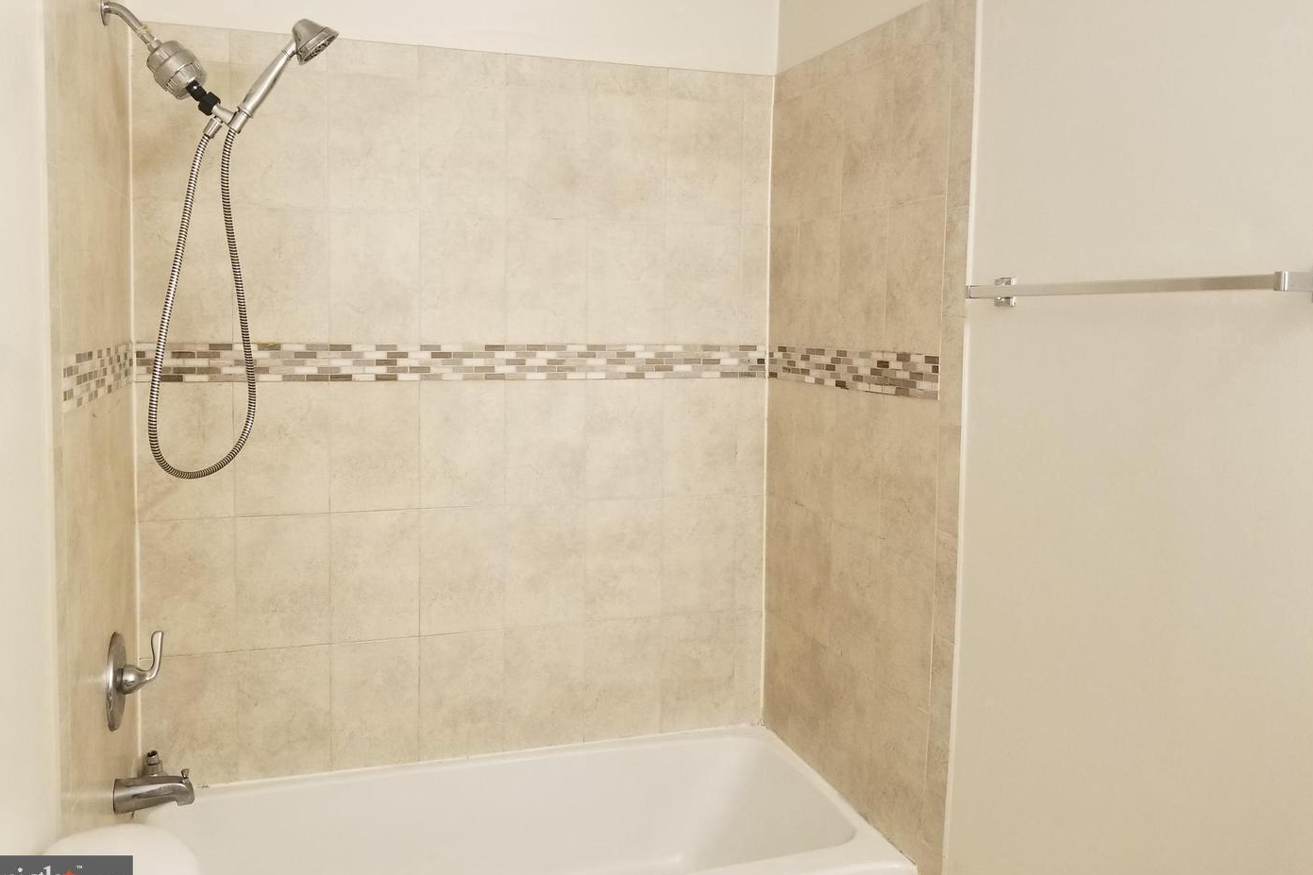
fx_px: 1021
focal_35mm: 28
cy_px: 400
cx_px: 647
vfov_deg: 46.3
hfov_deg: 65.5
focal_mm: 4.25
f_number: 1.7
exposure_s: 1/40
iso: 160
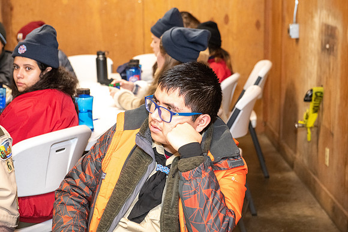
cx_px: 174
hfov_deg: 28.8
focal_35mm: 70
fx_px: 677
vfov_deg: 19.5
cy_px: 116
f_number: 5
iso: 5000
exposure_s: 1/125
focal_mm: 70
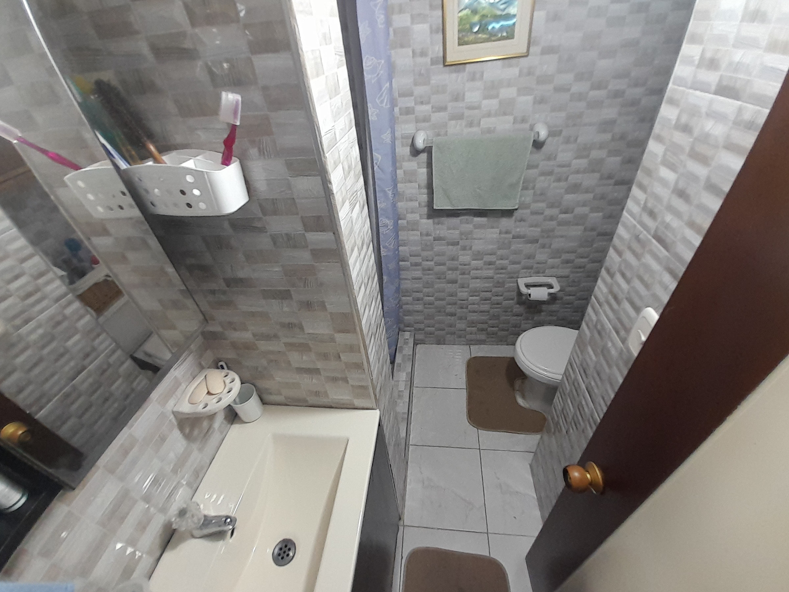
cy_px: 310
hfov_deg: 102.0
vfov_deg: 85.6
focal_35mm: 14
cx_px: 403
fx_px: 319
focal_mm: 1.13
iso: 80
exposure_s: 1/40
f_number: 2.2
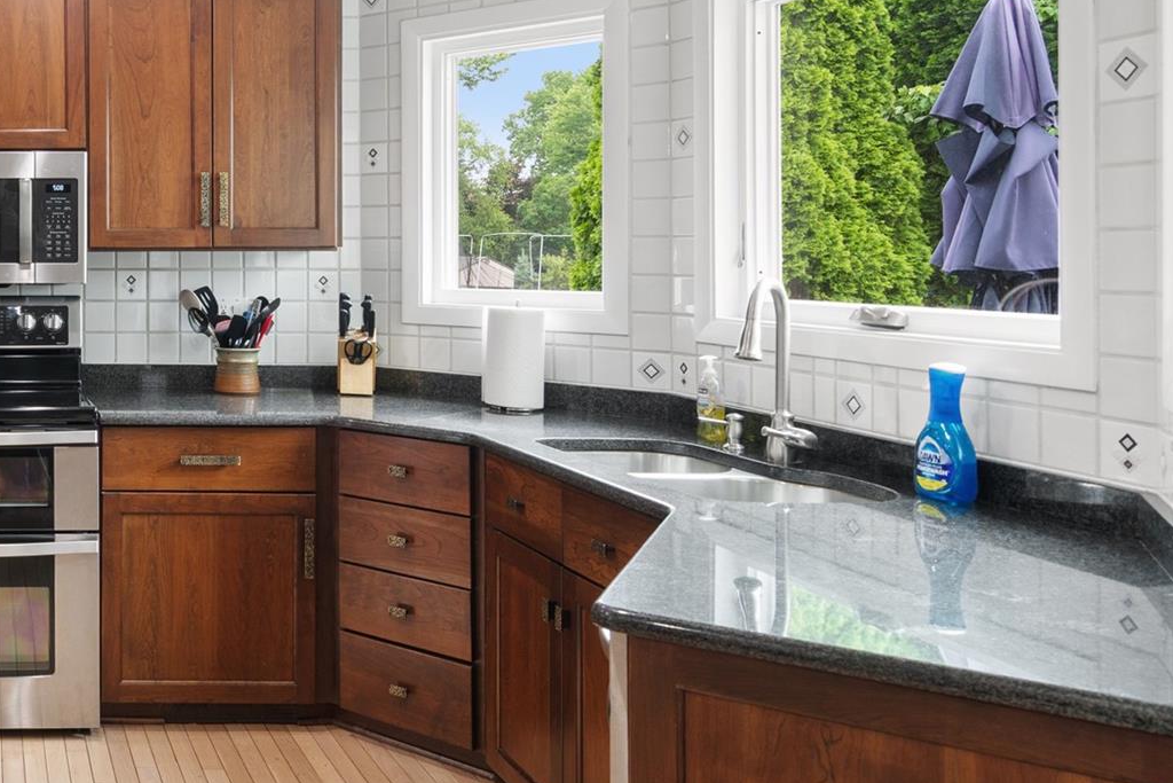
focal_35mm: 34
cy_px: 368
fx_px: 1108
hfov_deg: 47.3
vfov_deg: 38.9
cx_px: 23
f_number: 9
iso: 400
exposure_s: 1/10
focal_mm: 17
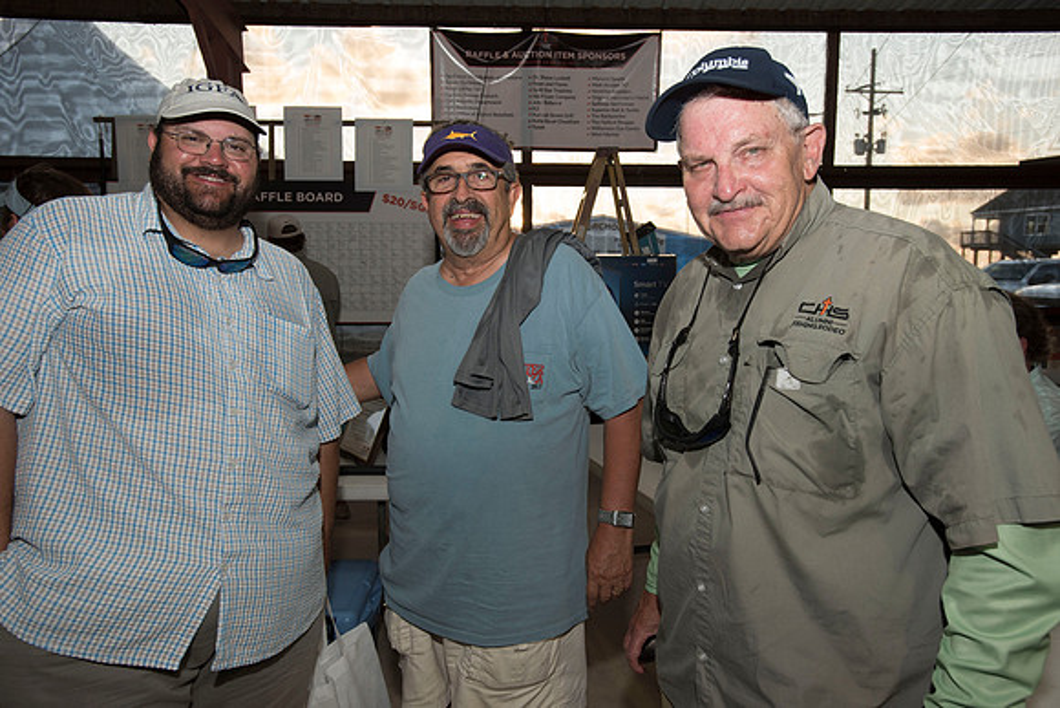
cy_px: 354
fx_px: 736
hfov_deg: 71.5
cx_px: 530
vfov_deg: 51.3
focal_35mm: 25
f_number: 7.1
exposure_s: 1/125
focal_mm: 25
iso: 500
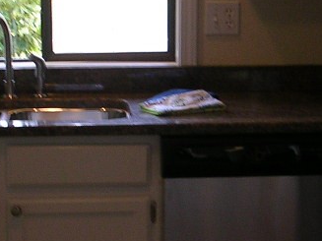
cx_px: 206
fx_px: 1107
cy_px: 114
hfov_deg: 16.5
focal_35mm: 119
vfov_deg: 12.4
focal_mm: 5.8
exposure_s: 1/37.8
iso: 50
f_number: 2.8
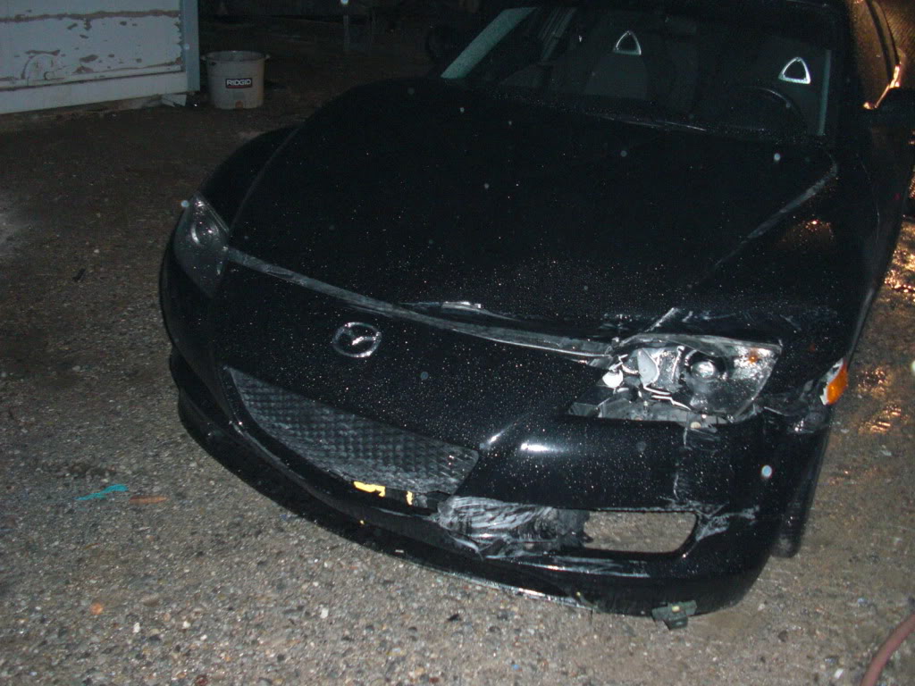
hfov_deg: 51.4
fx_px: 952
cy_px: 343
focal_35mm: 36
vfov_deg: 39.7
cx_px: 458
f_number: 2.8
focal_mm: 6.3
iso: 200
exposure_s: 1/60
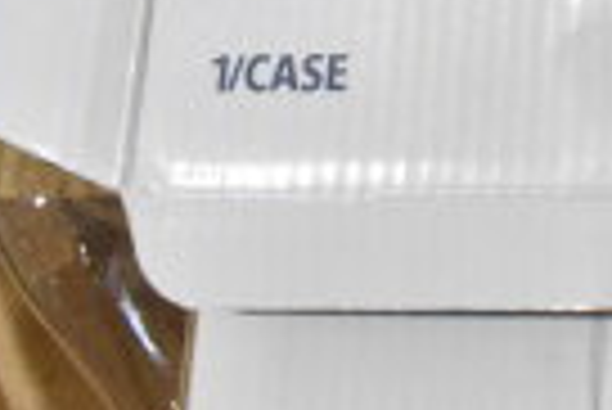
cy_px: -309
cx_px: 1305
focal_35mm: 141
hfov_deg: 12.4
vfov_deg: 9.3
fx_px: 2404
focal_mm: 21
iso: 6400
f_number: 10
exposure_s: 1/400
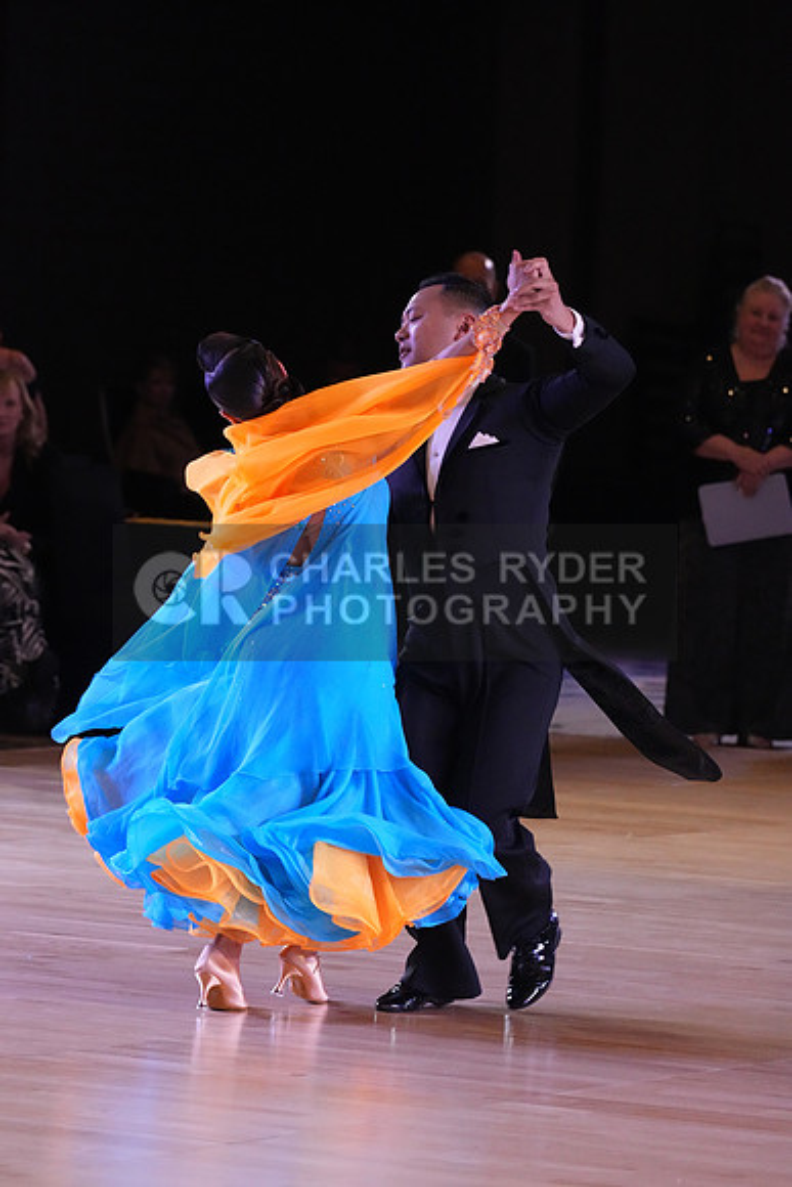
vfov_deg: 10.3
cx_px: 396
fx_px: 6596
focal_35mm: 200
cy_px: 594
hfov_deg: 6.9
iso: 10000
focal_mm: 200
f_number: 7.1
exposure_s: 1/320
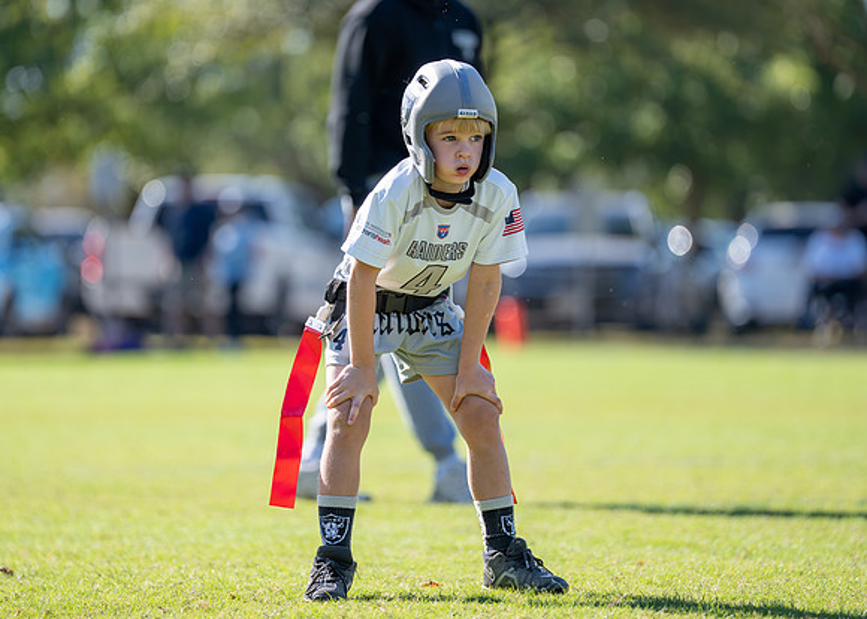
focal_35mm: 253
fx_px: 6223
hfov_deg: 8.0
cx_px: 405
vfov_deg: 5.7
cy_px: 251
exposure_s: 1/2500
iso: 250
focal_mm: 200
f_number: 2.8
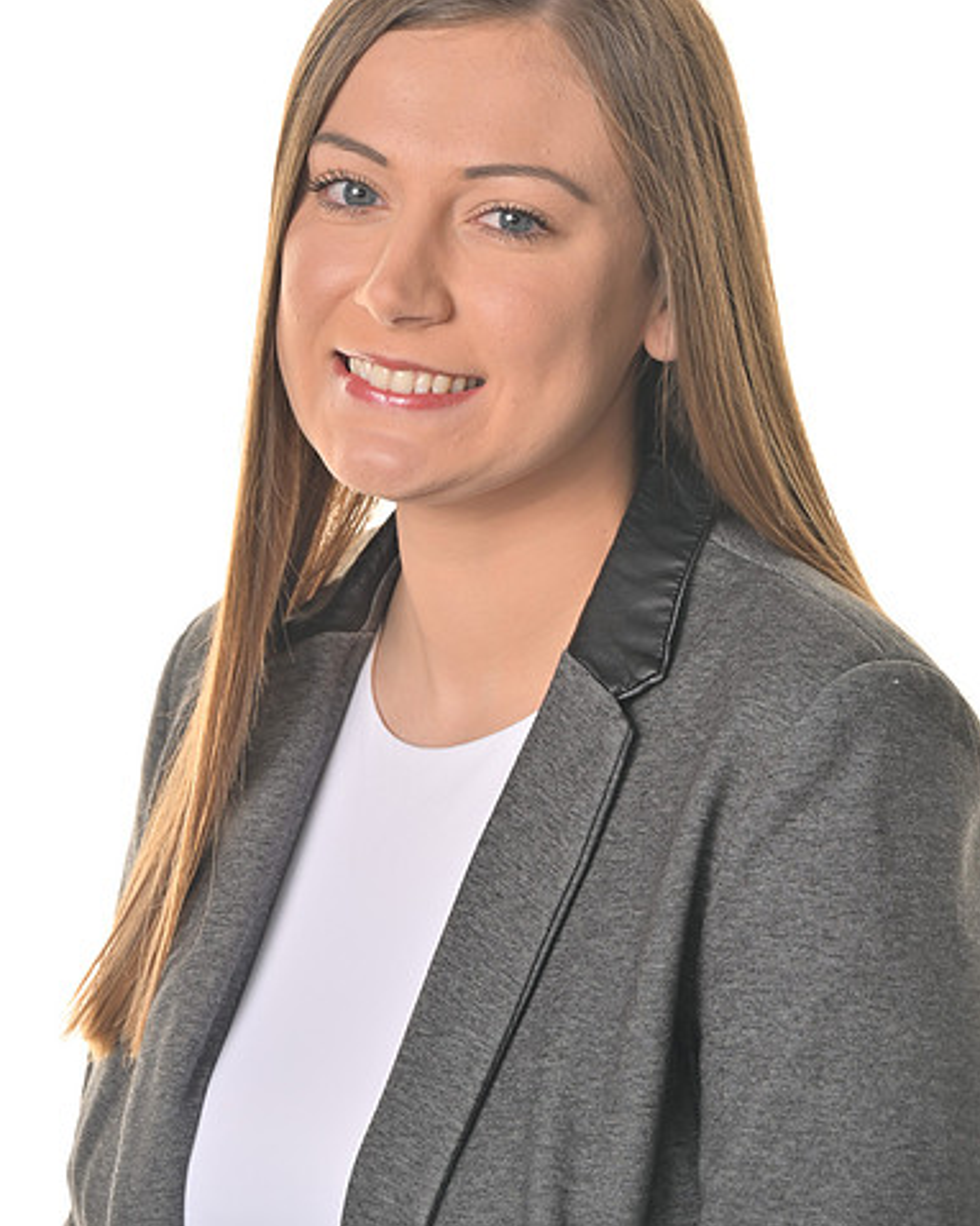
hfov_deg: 8.0
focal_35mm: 193
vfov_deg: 10.0
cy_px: 494
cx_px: 491
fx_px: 6999
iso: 200
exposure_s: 1/160
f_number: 9
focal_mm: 170
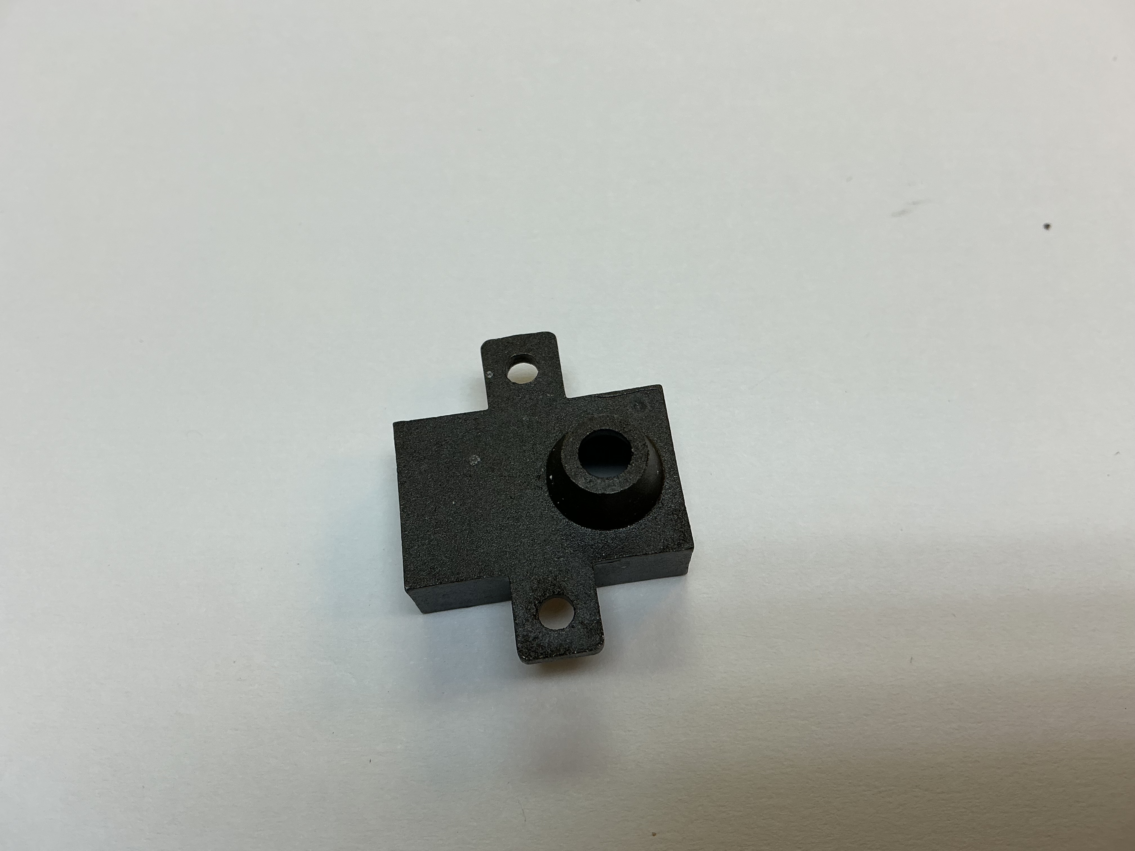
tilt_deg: -66.1
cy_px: 426
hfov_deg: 61.7
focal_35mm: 29
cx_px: 568
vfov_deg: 48.2
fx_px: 951
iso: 20
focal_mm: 3
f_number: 1.8
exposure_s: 1/100
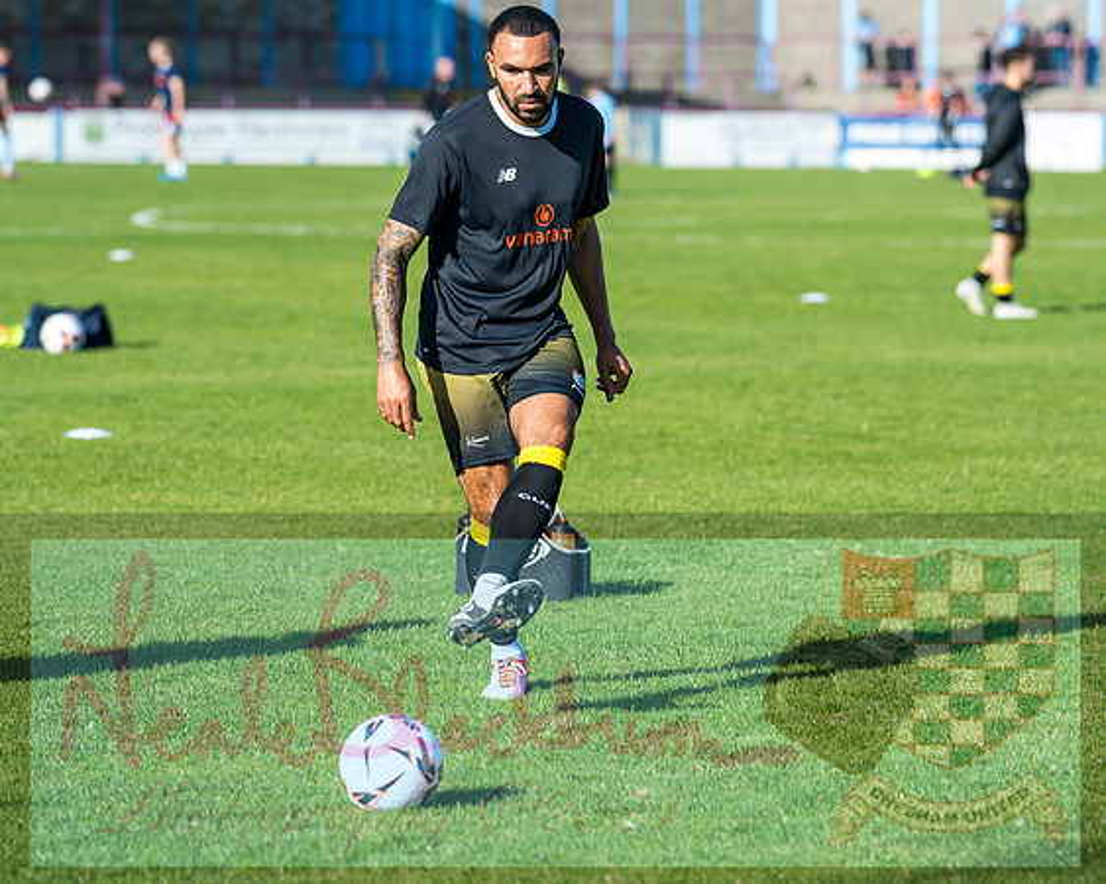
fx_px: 6197
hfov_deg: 10.2
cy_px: 444
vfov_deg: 8.2
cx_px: 546
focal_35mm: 189
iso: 50
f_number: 3.2
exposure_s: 1/800
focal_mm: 135
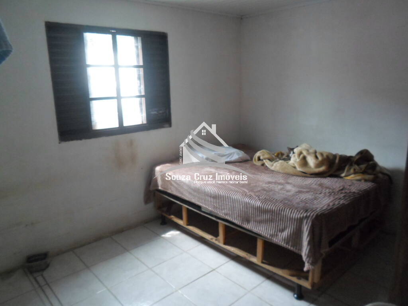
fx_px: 295
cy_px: 153
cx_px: 204
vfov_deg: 54.9
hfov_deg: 69.4
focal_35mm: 25
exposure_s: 1/30
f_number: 2.5
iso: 320
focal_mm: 4.5
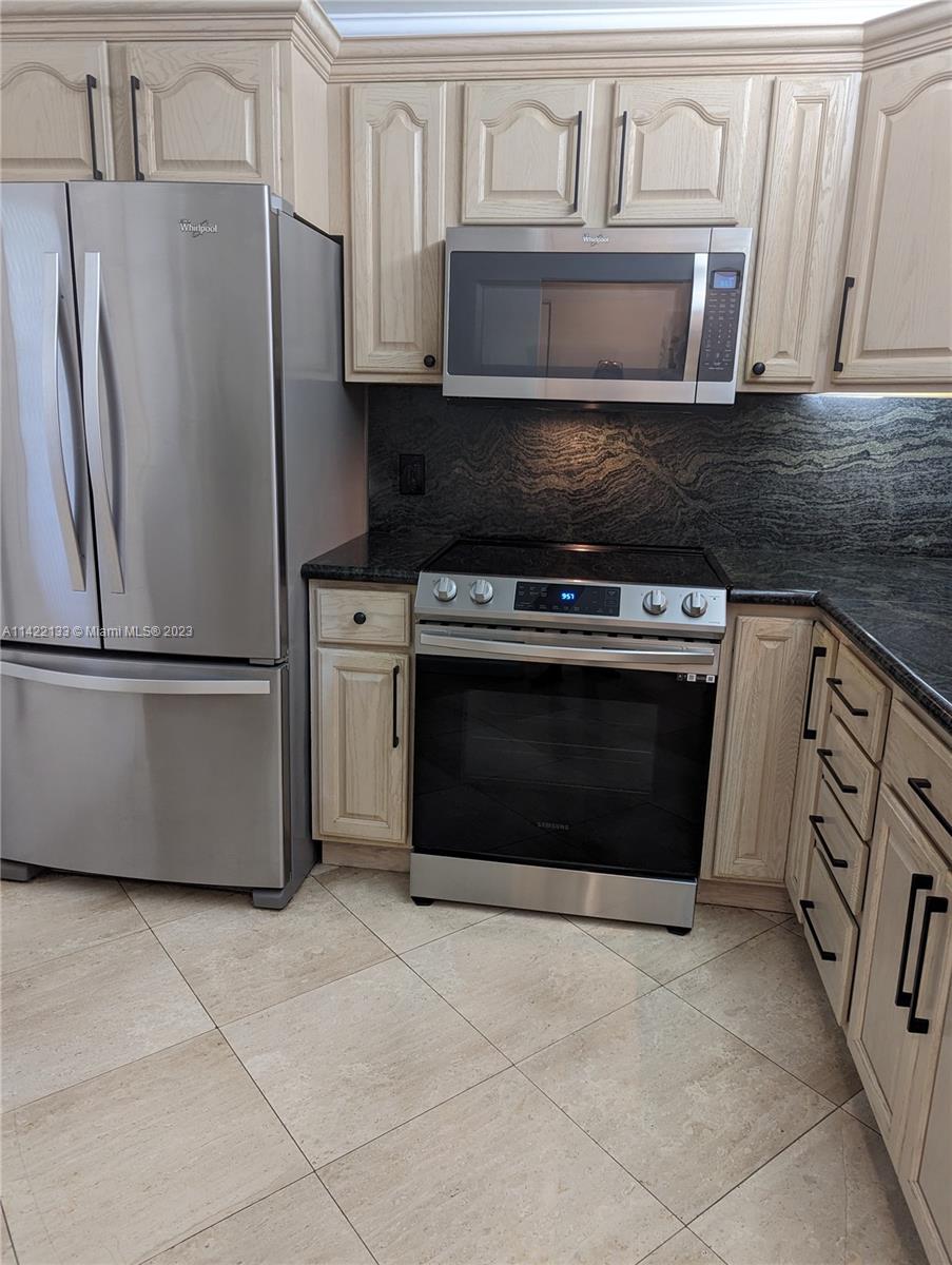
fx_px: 878
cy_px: 632
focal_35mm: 24
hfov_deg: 56.9
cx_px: 476
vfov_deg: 71.5
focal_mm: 6.81
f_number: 1.85
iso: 178
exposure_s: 1/24
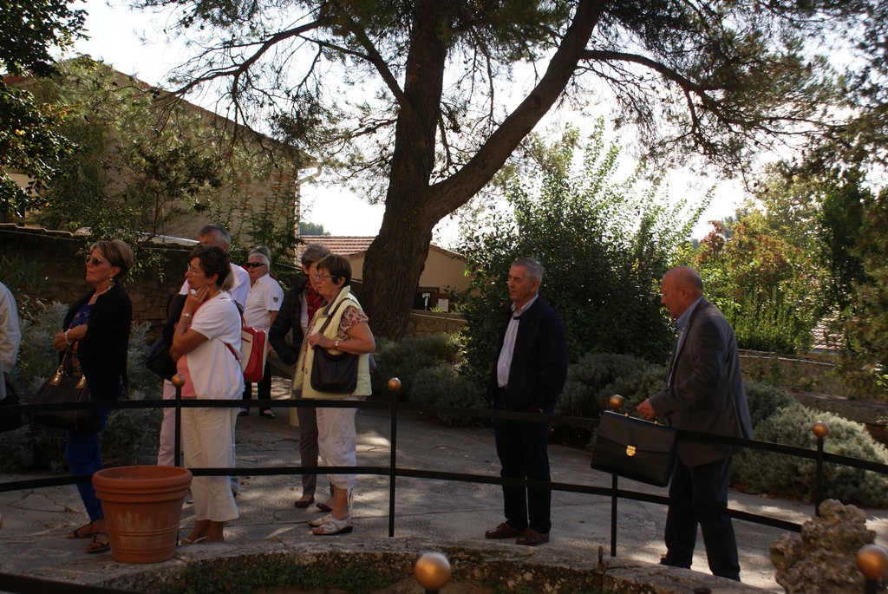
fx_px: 1111
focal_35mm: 45
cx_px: 444
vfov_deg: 29.9
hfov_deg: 43.6
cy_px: 297
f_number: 6.3
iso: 100
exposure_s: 1/320
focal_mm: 30
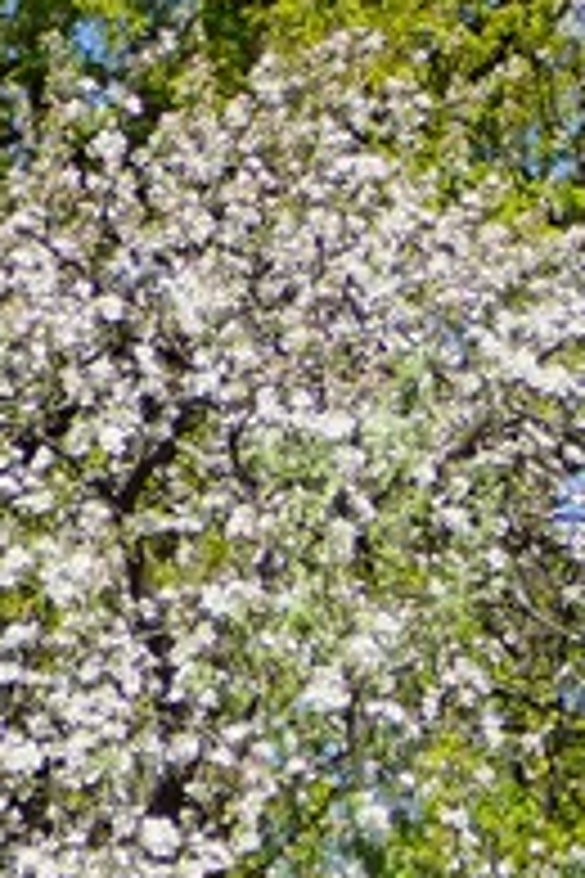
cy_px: 1774
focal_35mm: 622
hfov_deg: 2.2
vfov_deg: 3.3
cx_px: 522
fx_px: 15160
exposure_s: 1/1600
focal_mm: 90
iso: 100
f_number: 2.8
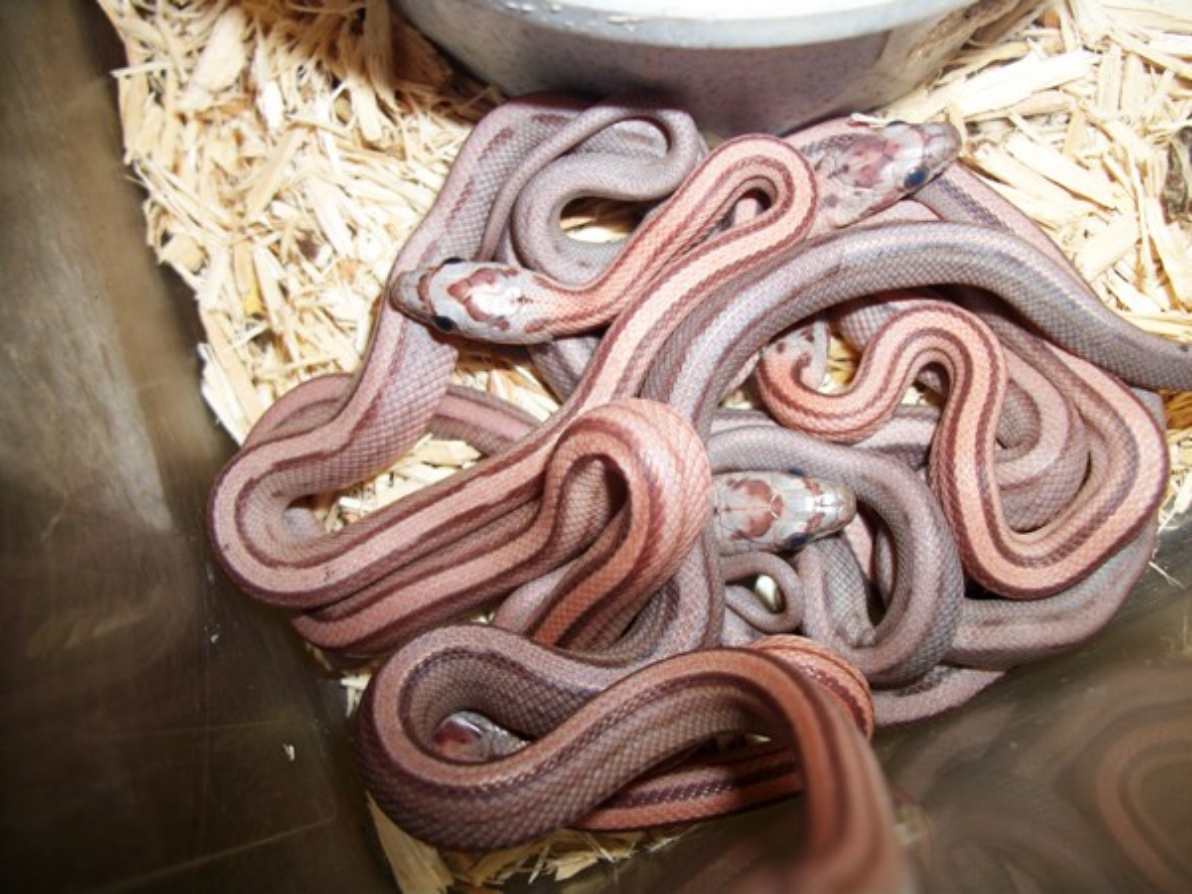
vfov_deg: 44.2
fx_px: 1102
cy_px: 447
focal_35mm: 32
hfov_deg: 56.8
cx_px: 596
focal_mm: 5.7
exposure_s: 1/60
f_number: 2.9
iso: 80
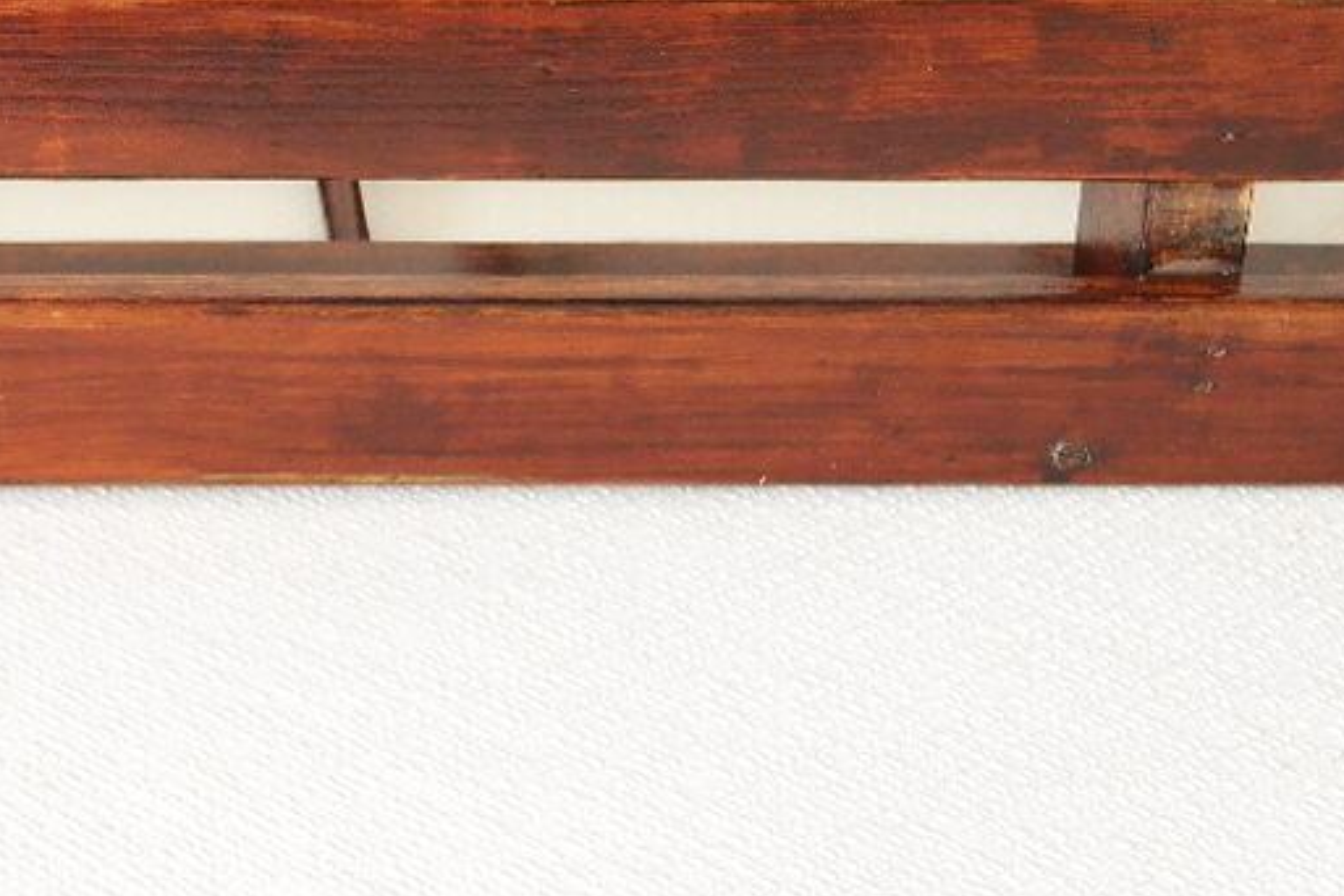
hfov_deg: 19.5
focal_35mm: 101
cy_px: -254
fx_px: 3770
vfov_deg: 13.1
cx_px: -65
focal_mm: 20
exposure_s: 1/25
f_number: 6.3
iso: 400
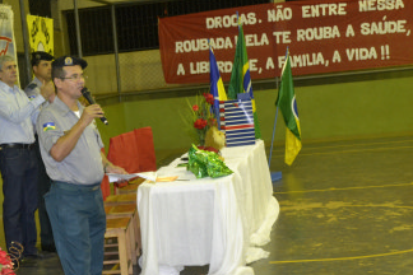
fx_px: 849
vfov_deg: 18.4
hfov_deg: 27.0
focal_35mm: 74
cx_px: 101
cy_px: 187
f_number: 4.2
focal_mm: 32
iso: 2200
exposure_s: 1/60
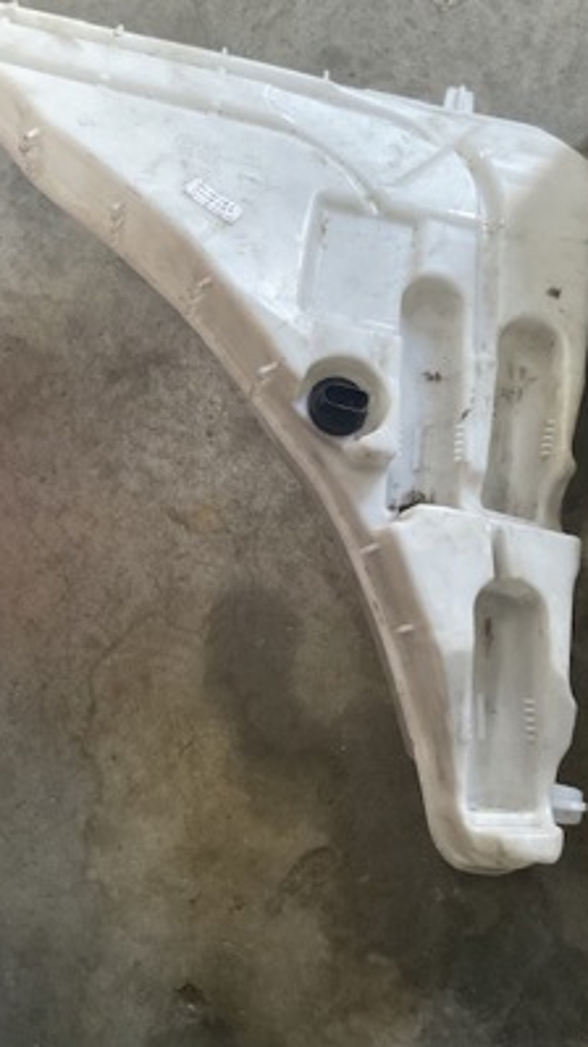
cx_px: 297
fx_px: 1055
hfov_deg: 31.1
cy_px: 420
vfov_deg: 52.5
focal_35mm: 38
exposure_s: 1/50
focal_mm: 3
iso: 200
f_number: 1.8
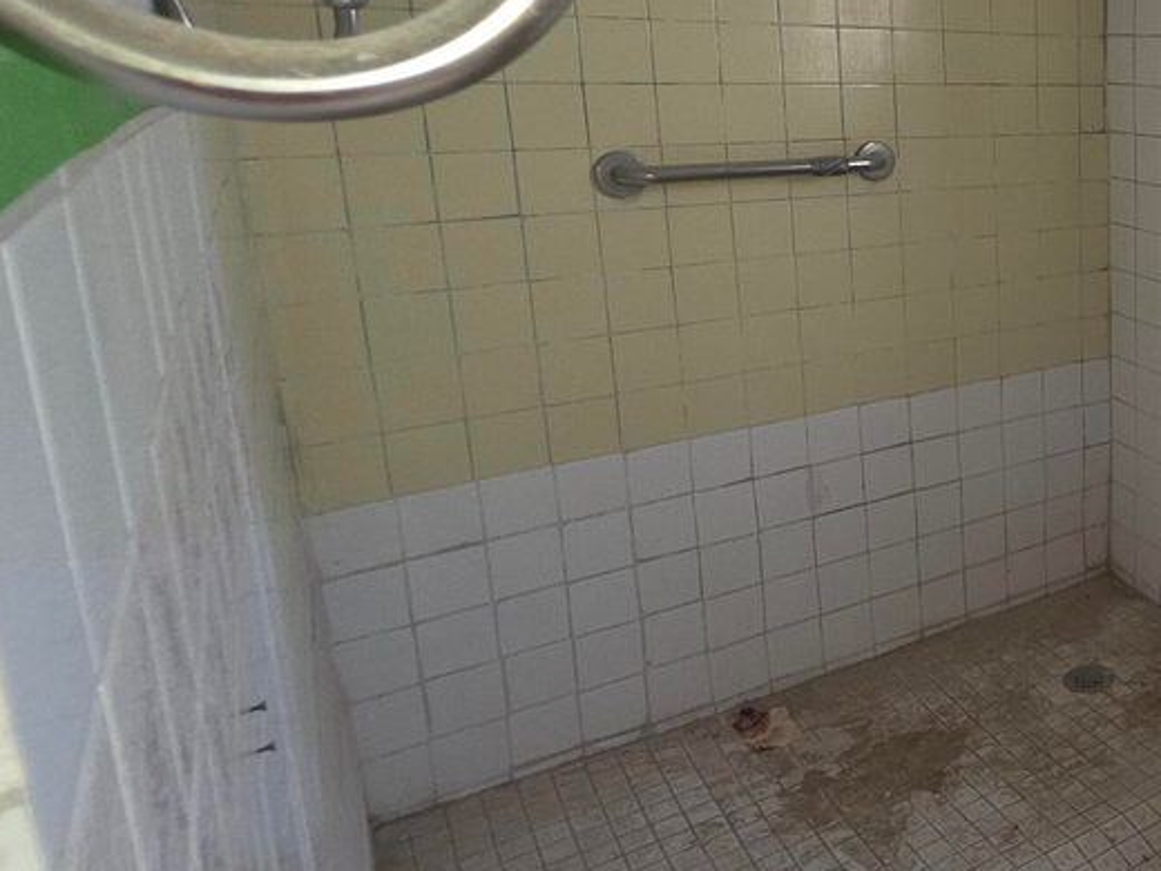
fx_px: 1006
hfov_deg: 46.1
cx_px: 1250
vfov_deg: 46.2
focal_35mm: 30
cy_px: 306
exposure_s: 1/60
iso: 50
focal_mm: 2.2
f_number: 1.9
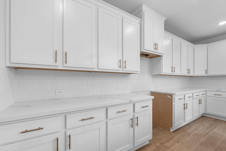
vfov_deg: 77.3
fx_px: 94
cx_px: 114
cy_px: 79
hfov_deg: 100.4
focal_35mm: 15
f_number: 9
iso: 250
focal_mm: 14
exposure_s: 1/40
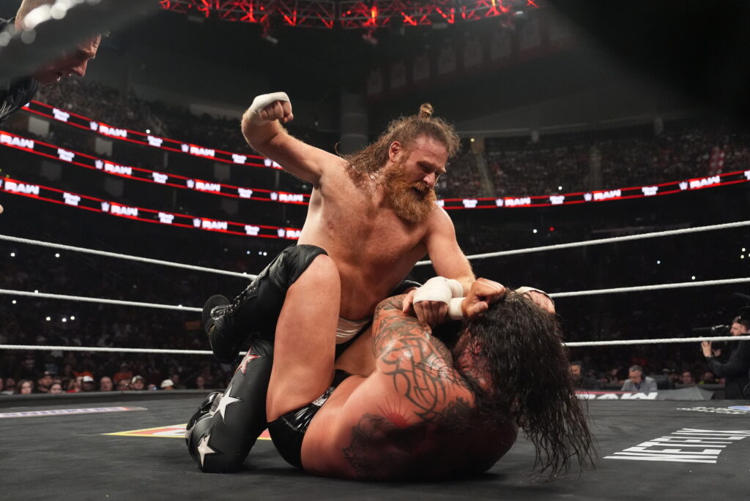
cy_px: 250
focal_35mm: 31
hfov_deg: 60.2
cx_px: 375
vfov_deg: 42.4
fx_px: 646
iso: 6400
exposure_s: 1/800
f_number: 2.8
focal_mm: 31
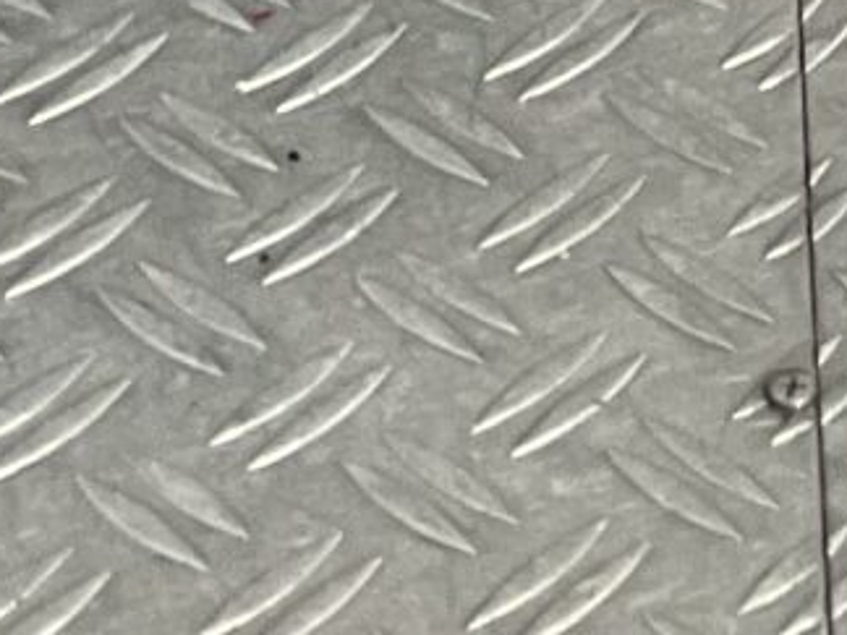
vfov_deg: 5.8
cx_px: 1595
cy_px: -1539
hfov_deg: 8.3
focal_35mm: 229
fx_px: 5603
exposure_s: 1/50
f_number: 1.8
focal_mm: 3
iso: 160
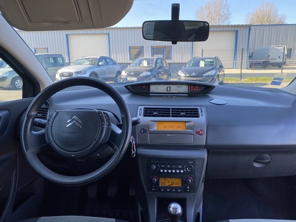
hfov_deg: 67.3
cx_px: 148
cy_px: 111
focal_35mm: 26
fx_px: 222
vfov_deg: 53.1
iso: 32
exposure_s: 1/190
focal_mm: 4.25
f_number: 1.8
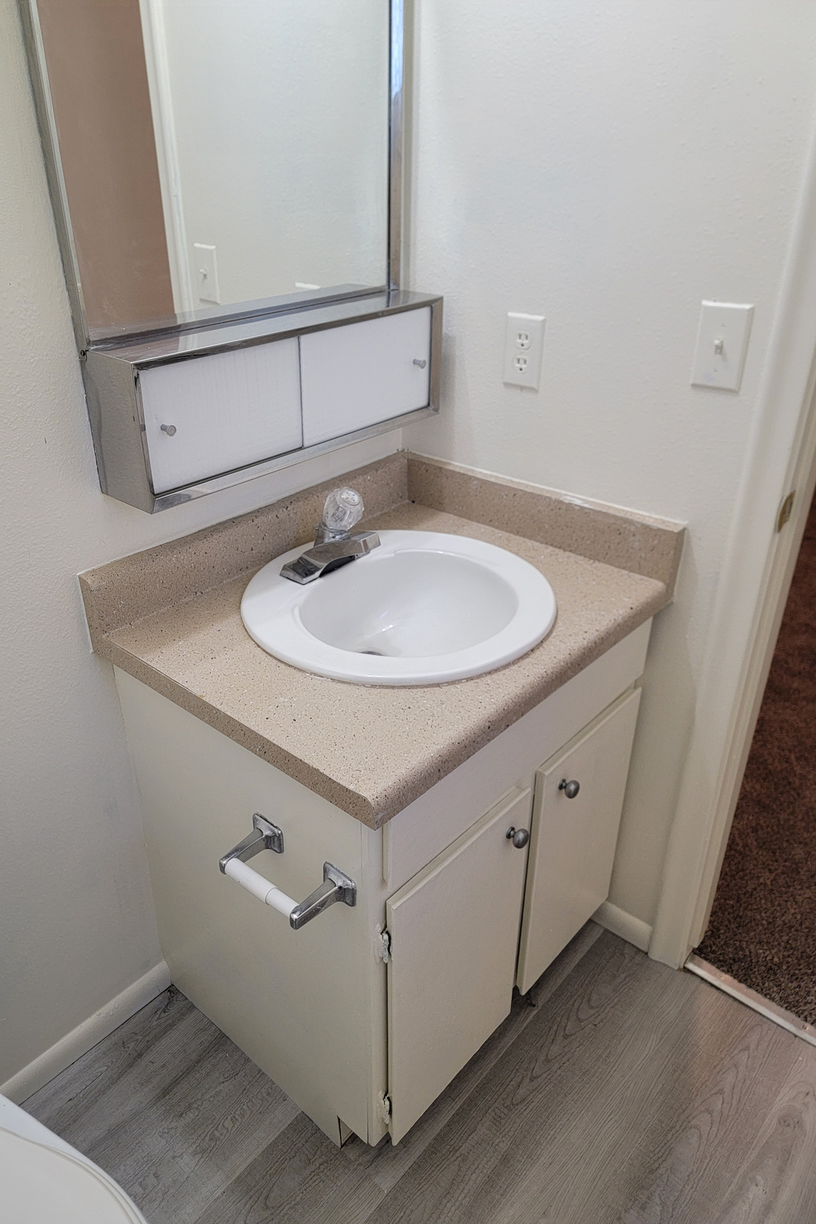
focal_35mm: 25
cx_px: 371
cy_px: 612
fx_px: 850
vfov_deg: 71.5
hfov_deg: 51.2
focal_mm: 6.7
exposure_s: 1/120
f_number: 1.8
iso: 250
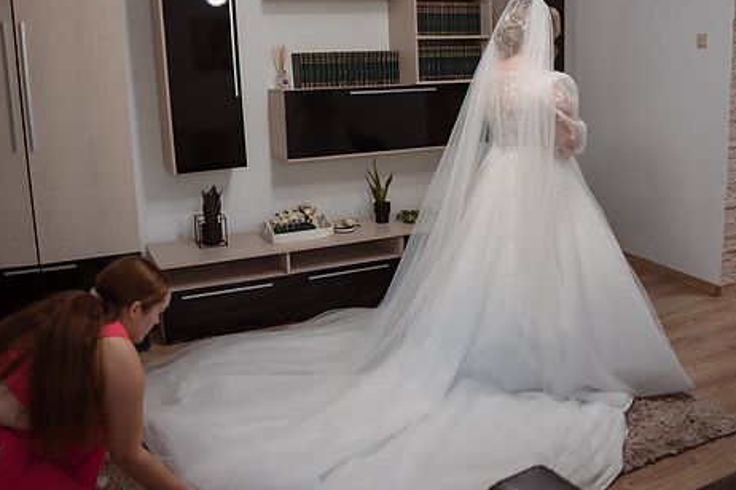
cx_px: 404
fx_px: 715
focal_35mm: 35
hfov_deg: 54.3
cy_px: 188
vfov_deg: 37.7
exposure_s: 1/200
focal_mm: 24
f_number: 2.8
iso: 1600
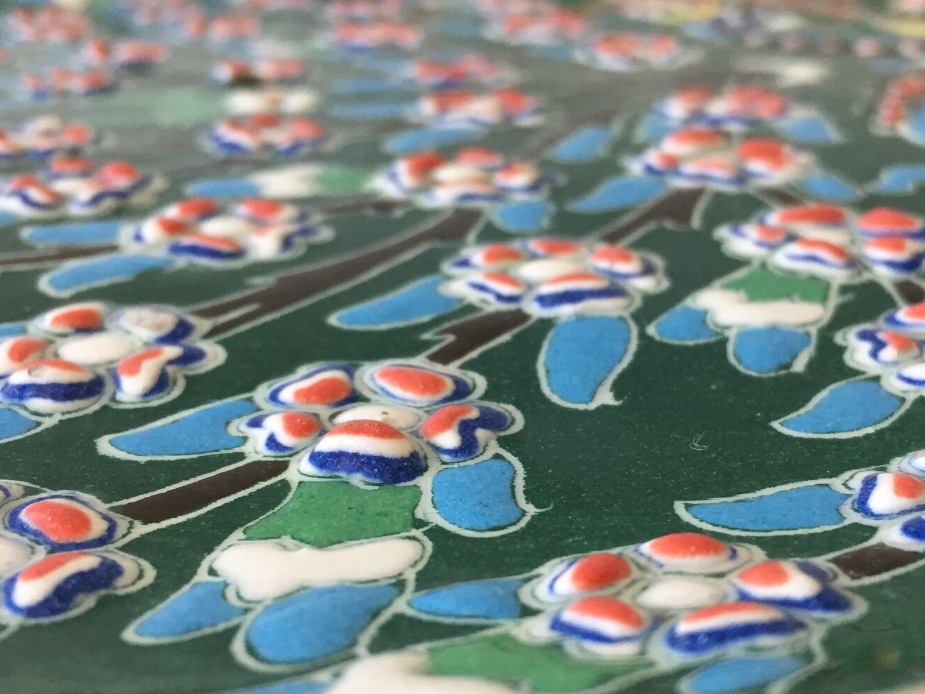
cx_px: 559
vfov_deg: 32.8
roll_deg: -0.8
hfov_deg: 42.7
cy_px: 389
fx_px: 1176
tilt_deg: -26.3
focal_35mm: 44
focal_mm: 4.15
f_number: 2.2
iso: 50
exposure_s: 1/33
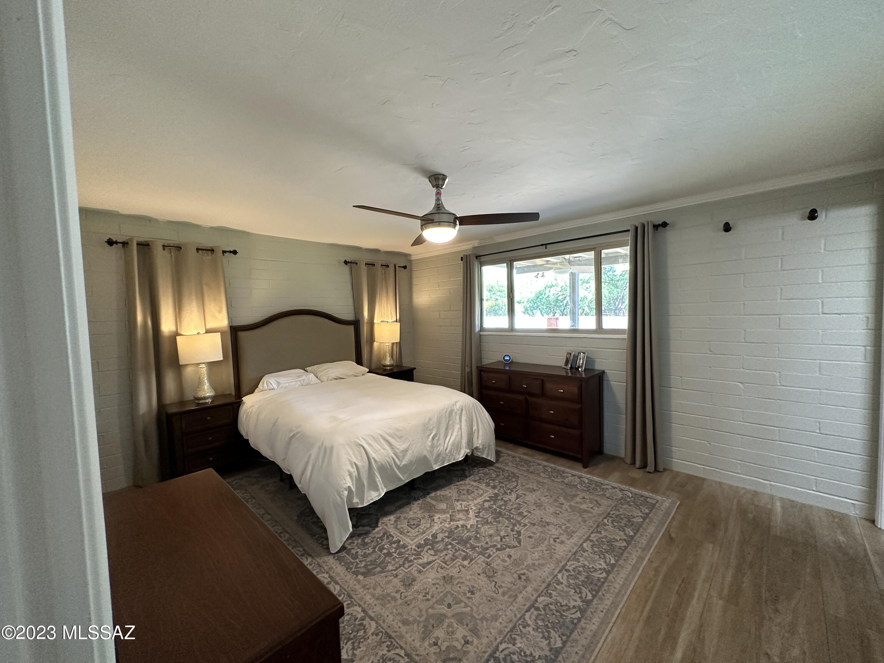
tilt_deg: -3.6
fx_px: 358
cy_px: 332
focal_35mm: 14
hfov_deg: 102.1
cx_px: 442
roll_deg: +1.2
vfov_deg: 85.7
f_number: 2.2
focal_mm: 2.22
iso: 320
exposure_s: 1/120
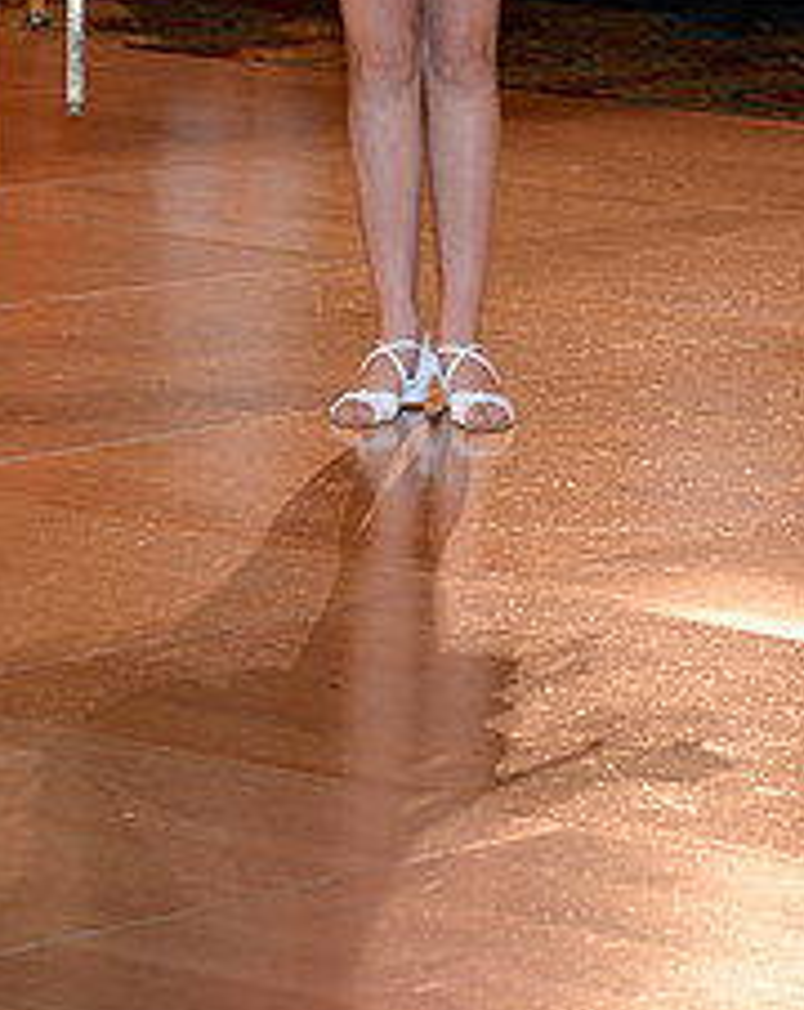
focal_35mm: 253
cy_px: -161
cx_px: 243
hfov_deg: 6.1
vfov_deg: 7.6
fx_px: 7546
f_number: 4.5
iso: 2000
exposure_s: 1/200
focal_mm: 105
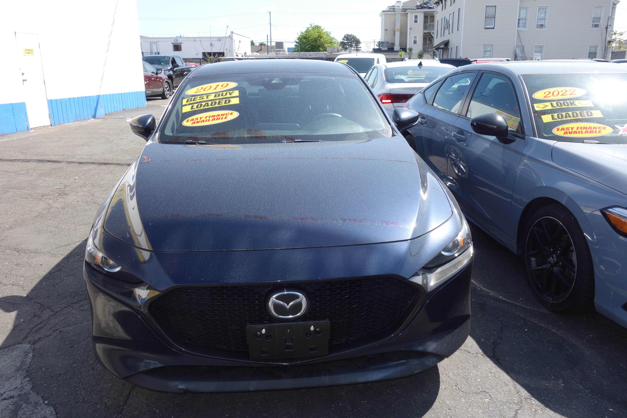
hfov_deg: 65.5
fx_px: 488
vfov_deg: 46.4
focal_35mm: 28
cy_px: 209
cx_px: 314
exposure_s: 1/250
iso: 160
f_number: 5.6
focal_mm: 10.4
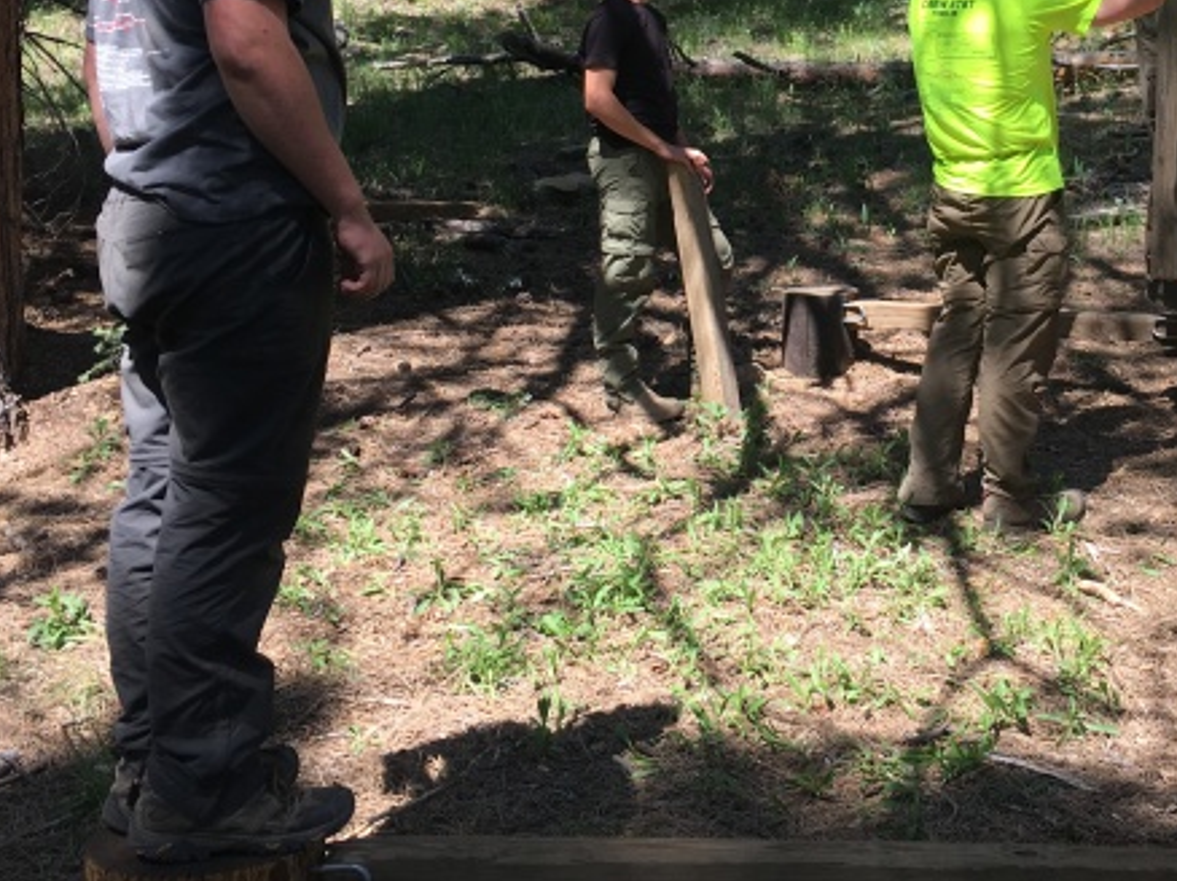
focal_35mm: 53
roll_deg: +0.7
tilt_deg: +2.1
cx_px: 822
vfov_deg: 26.8
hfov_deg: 35.7
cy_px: 145
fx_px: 1801
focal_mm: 4.15
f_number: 2.2
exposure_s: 1/475
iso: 25
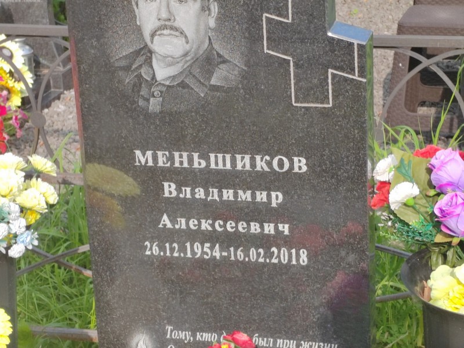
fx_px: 1193
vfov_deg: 16.6
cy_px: 174
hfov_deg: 22.0
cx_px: 232
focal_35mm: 89
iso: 100
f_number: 1.9
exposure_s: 1/470
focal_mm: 5.52
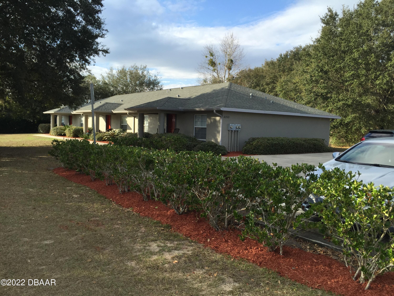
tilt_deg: -3.8
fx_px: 330
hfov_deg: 61.7
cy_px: 148
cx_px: 197
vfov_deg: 48.2
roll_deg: -2.1
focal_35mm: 29
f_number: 2.2
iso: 32
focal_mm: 4.15
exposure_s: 1/942
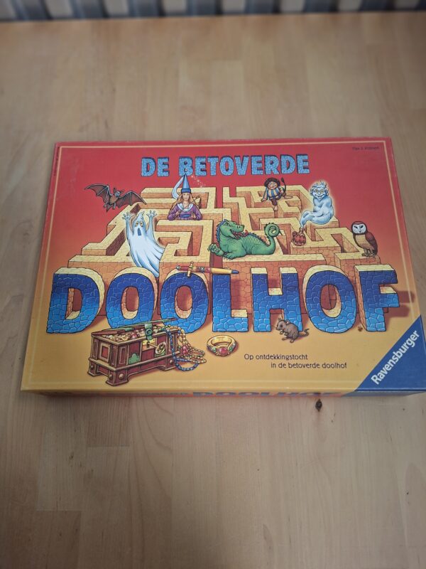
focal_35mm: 23
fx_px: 377
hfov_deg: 58.9
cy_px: 284
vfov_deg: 73.9
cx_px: 213
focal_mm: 5.54
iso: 250
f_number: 1.8
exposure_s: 1/100
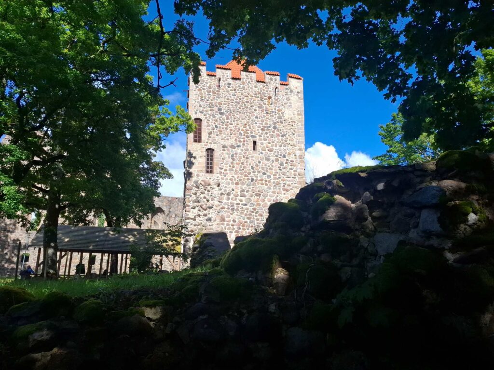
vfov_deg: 58.9
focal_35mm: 23
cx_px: 247
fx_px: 328
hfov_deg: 73.9
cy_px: 185
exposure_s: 1/2114
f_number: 1.8
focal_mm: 5.54
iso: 50
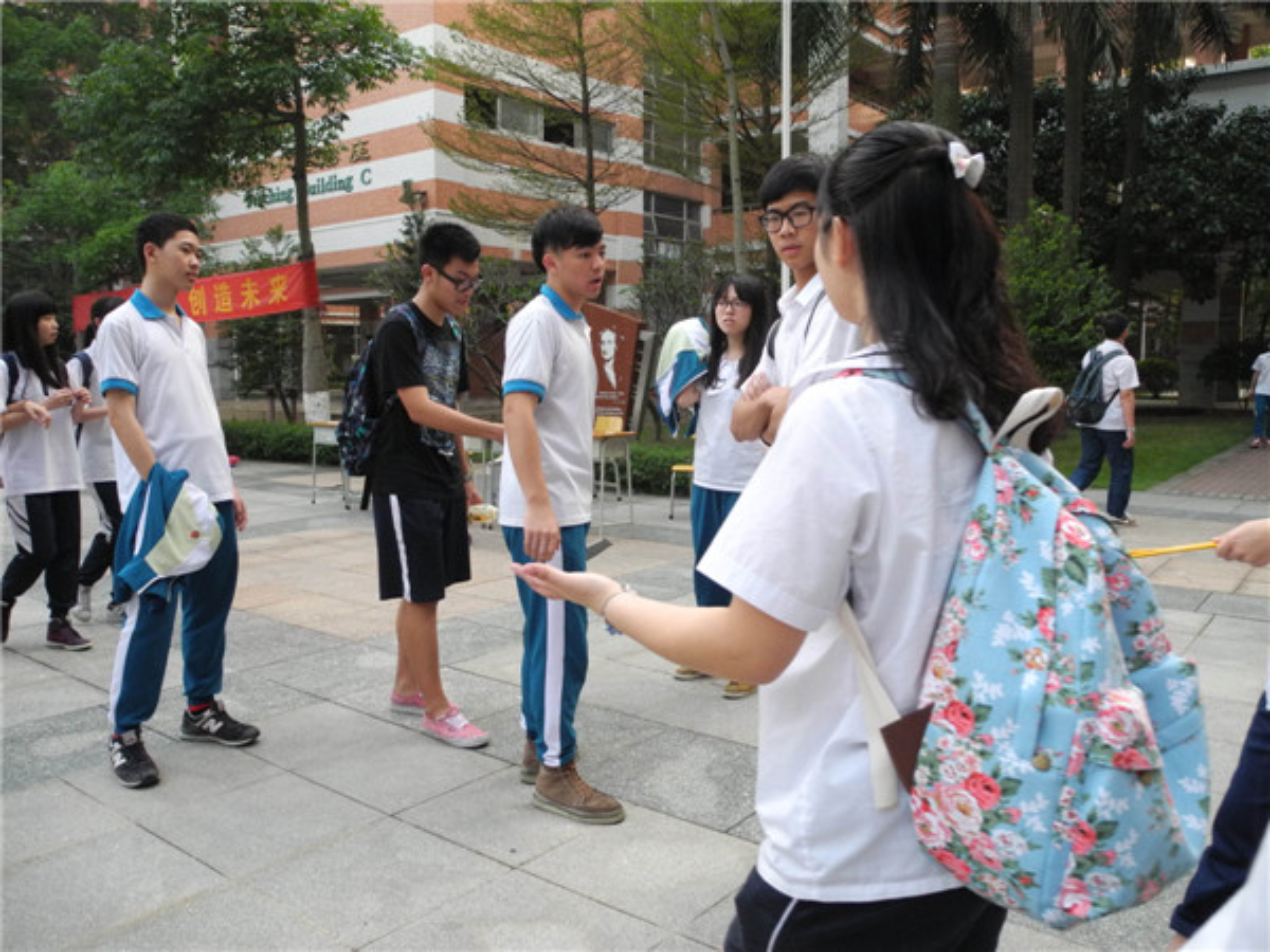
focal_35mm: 28
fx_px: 1027
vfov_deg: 49.7
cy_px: 476
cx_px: 635
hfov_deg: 63.4
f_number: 2.8
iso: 400
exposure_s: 1/250
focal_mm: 6
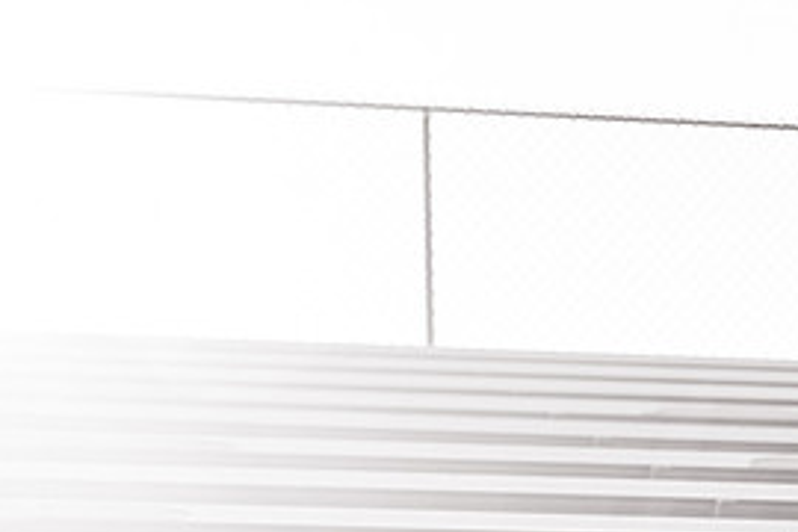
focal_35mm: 156
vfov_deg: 8.8
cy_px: 463
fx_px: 3458
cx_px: 697
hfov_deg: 13.1
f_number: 3.5
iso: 200
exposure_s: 1/1250
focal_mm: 70
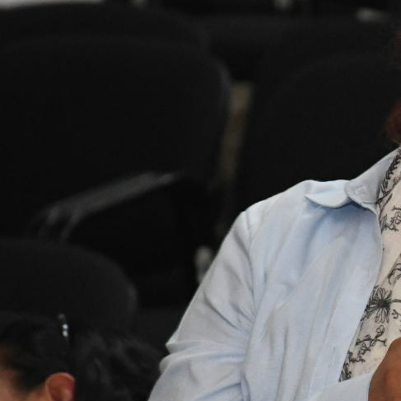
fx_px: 6448
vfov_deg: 3.6
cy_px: 206
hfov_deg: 3.5
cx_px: 581
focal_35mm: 492
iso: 5000
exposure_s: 1/125
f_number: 6.3
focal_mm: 116
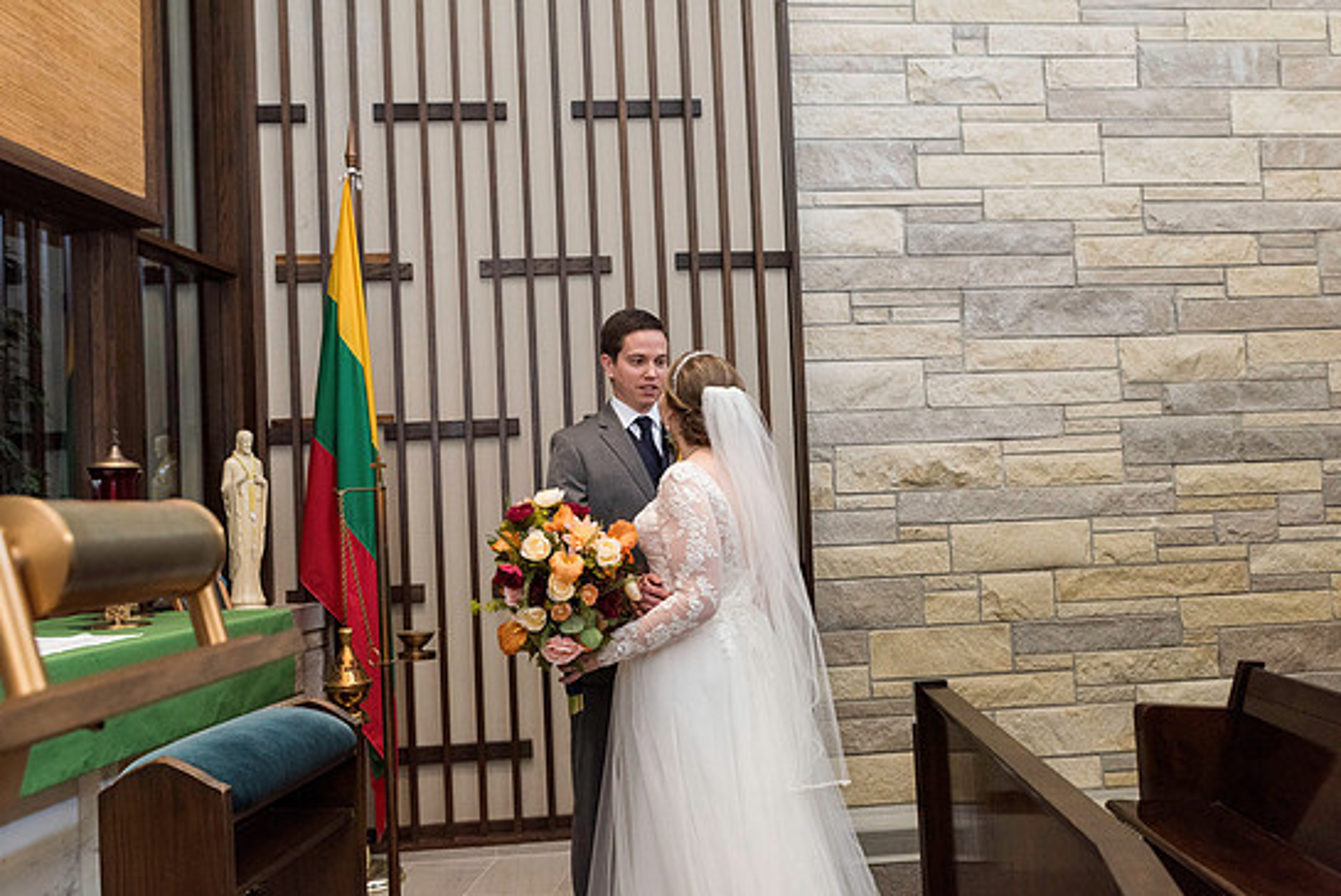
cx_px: 637
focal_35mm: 33
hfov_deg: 57.2
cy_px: 469
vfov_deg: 40.0
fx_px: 1230
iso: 1250
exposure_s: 1/160
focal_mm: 31
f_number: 4.5
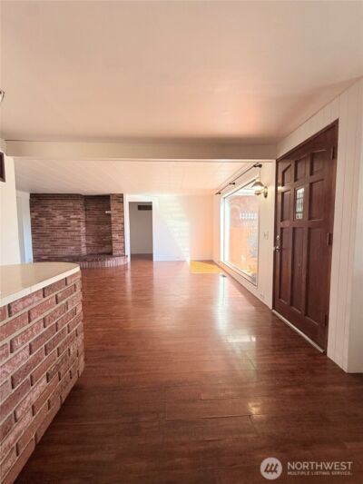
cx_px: 182
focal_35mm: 14
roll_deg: +0.4
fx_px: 196
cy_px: 242
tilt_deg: -3.4
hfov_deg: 85.7
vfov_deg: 102.1
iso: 64
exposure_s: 1/164
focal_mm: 2.22
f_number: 2.2
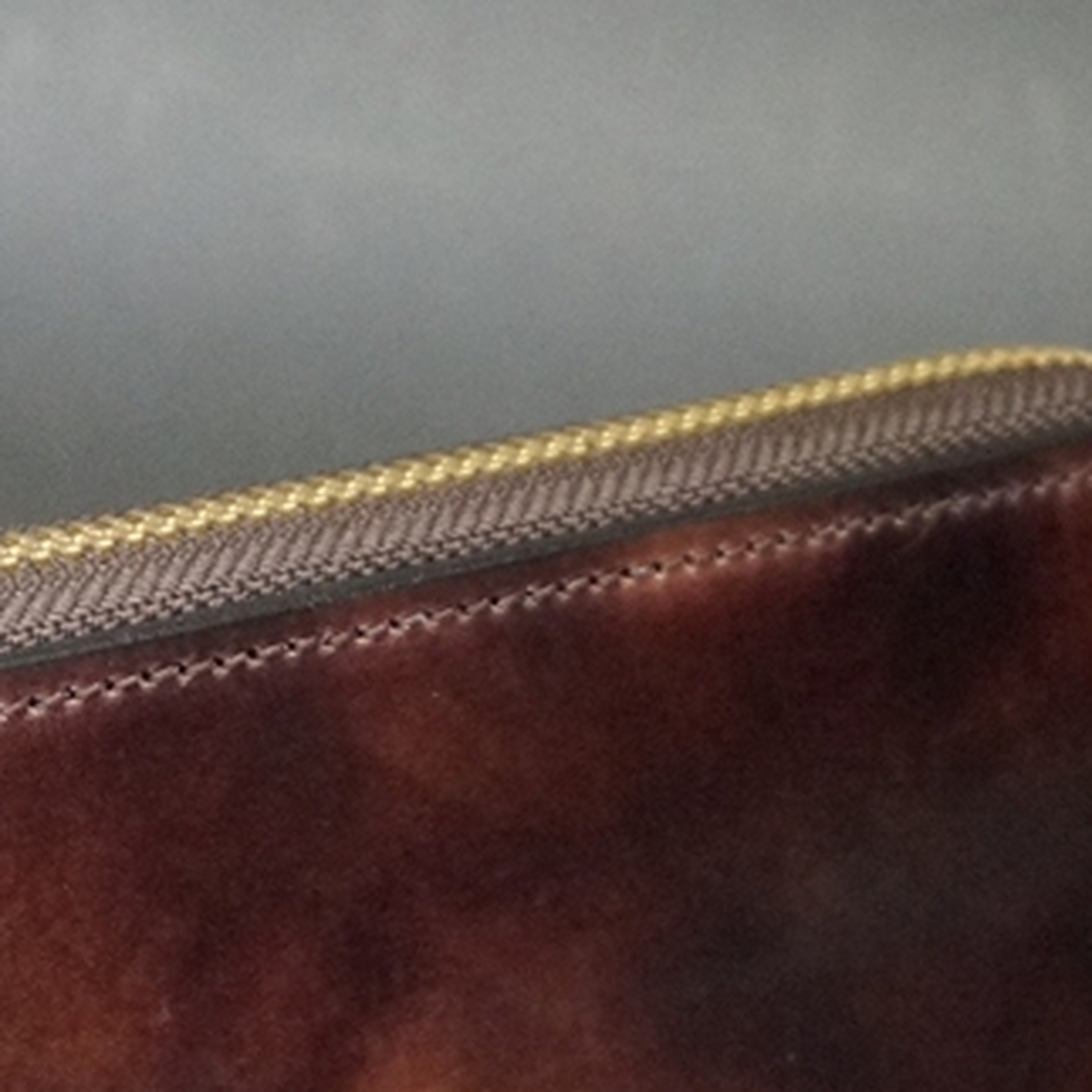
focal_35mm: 161
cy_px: 1325
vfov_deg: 10.7
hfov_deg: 10.8
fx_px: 5746
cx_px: -7
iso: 3200
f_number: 5
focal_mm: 34
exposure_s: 1/125
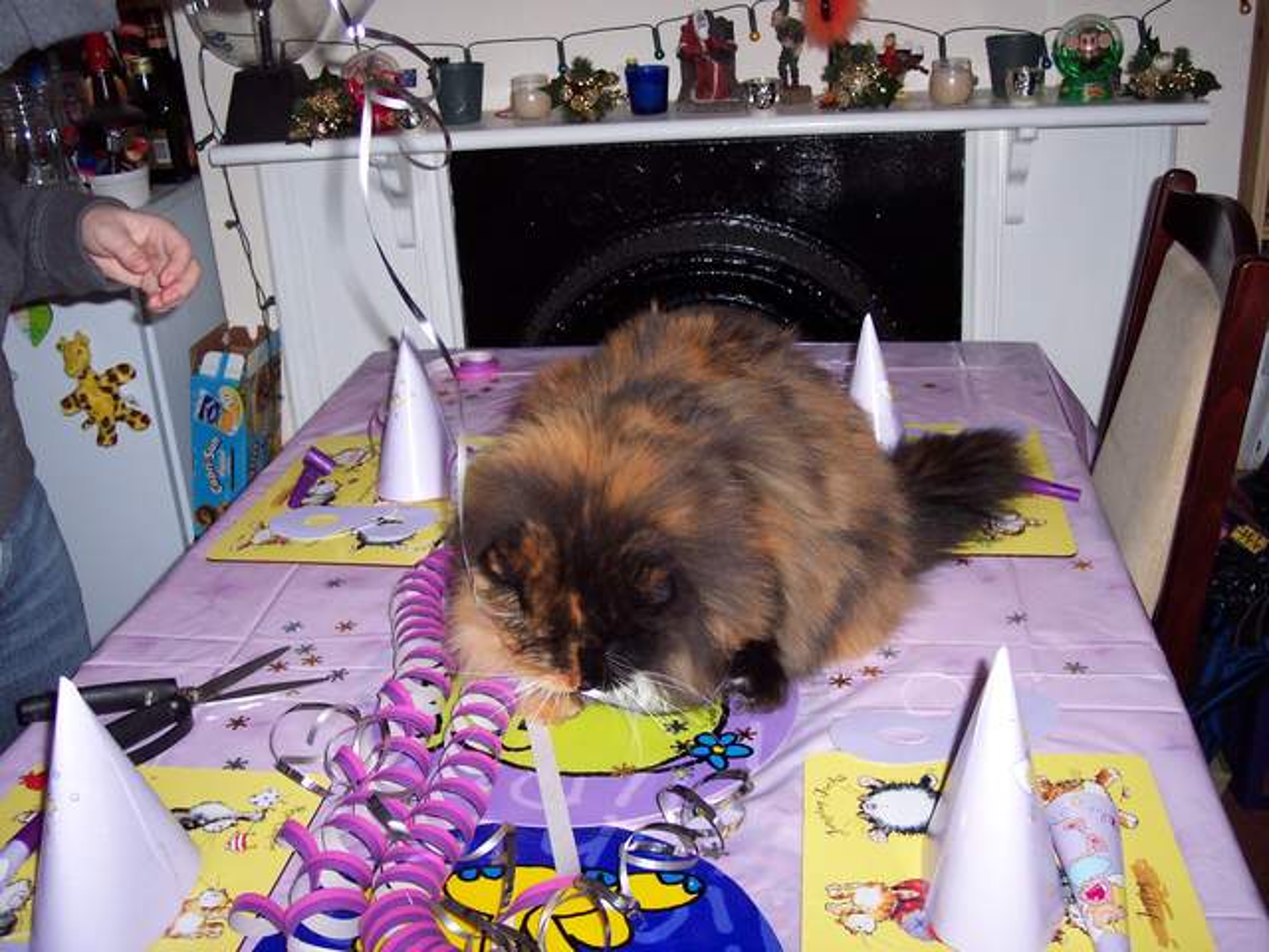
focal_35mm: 38
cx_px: 634
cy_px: 476
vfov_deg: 37.7
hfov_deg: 49.0
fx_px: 1393
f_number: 2.8
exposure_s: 1/30
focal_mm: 8
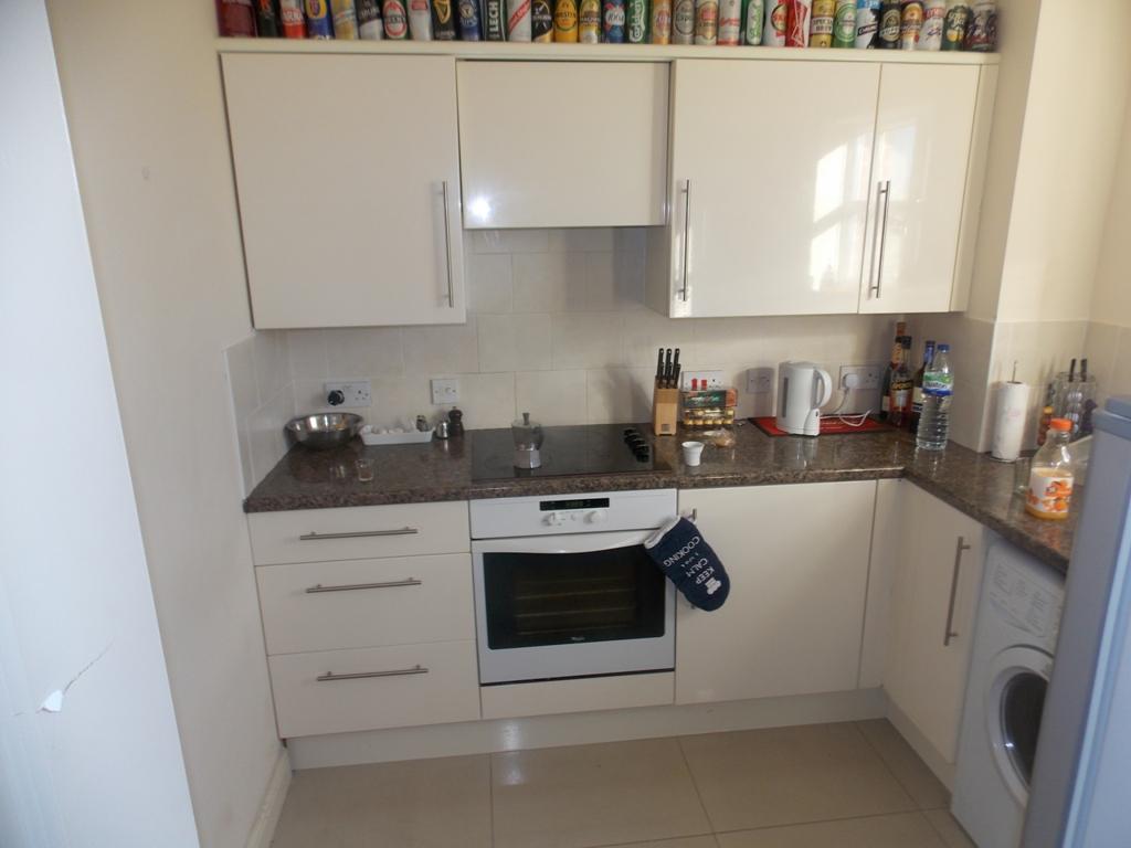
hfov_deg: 73.9
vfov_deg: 58.9
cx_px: 566
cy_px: 424
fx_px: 751
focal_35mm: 23
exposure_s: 1/30
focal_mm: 4
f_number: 3.1
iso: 80
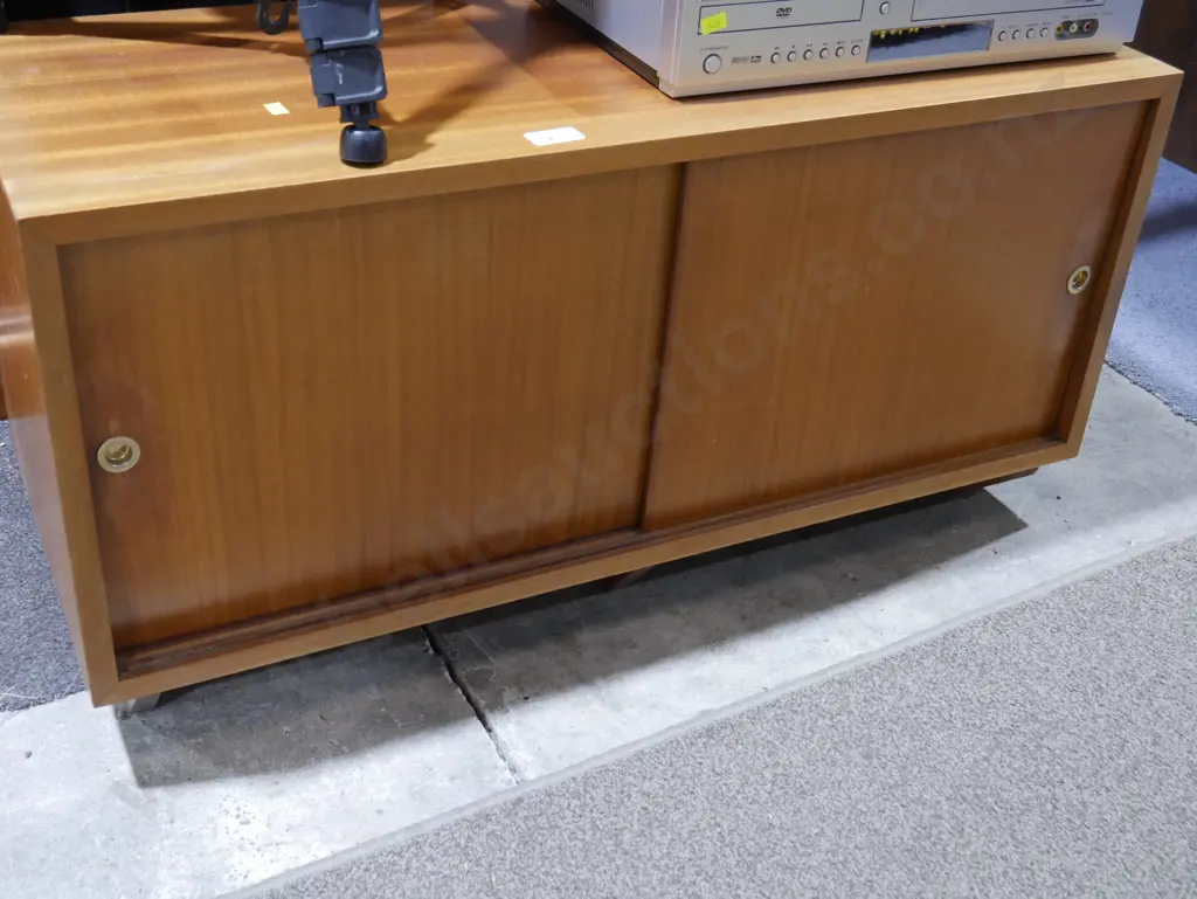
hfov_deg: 44.8
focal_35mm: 42
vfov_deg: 34.4
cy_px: 450
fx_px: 1453
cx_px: 598
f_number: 4.6
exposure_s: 1/60
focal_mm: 21
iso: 1250
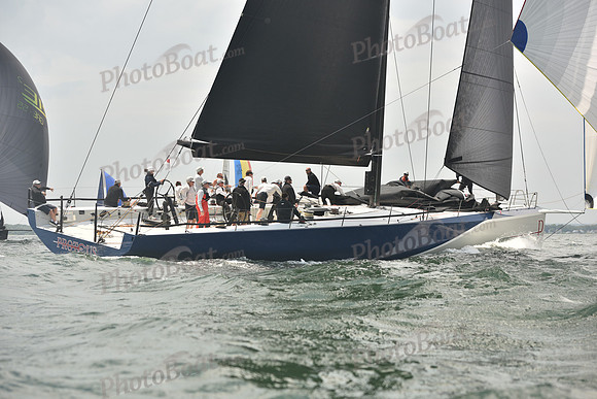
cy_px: 200
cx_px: 298
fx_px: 1161
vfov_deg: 19.5
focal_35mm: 70
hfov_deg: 28.8
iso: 250
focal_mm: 70
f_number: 5
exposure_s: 1/640
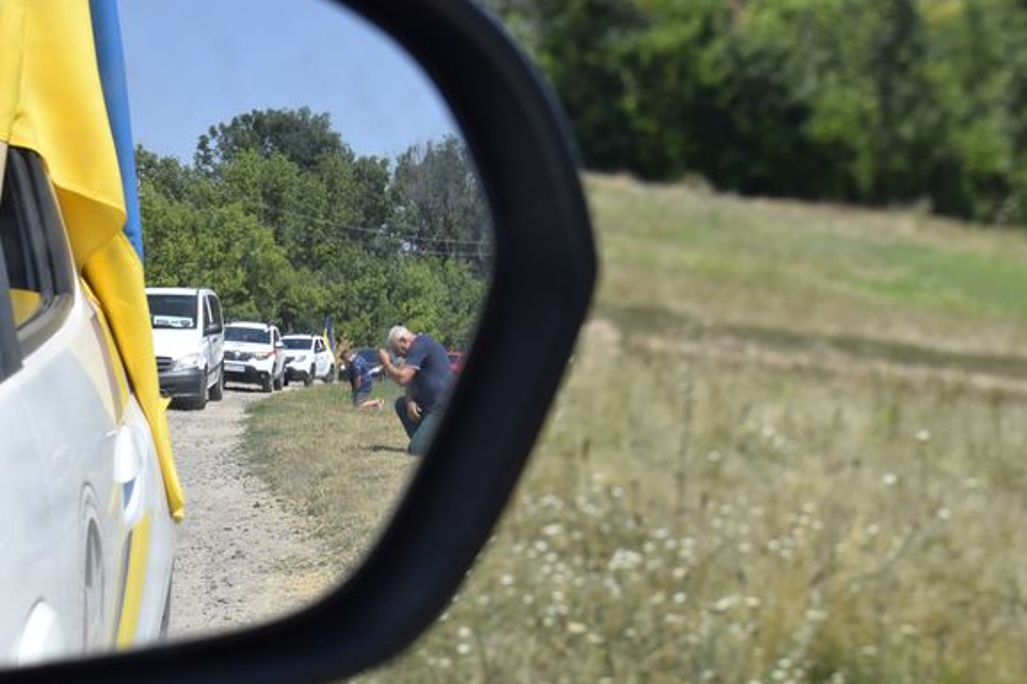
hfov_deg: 23.2
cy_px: 432
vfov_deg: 15.6
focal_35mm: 88
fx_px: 2500
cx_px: 382
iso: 200
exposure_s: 1/320
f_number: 9
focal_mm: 45
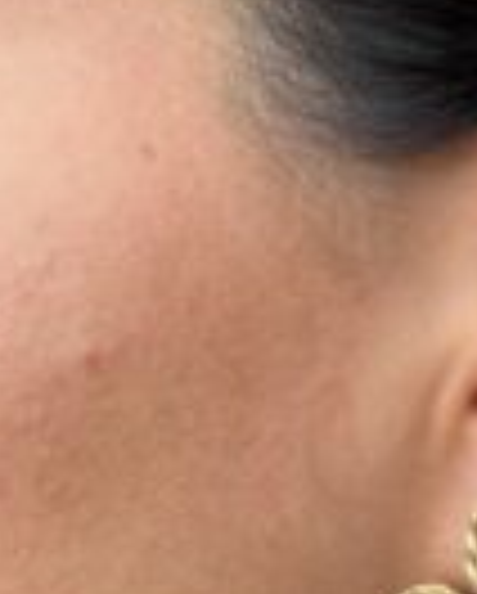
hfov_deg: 10.7
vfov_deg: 13.3
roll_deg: +2.4
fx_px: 2500
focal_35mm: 142
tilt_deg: -1.1
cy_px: 621
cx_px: 544
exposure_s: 1/168
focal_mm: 6.76
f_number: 1.78
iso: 50
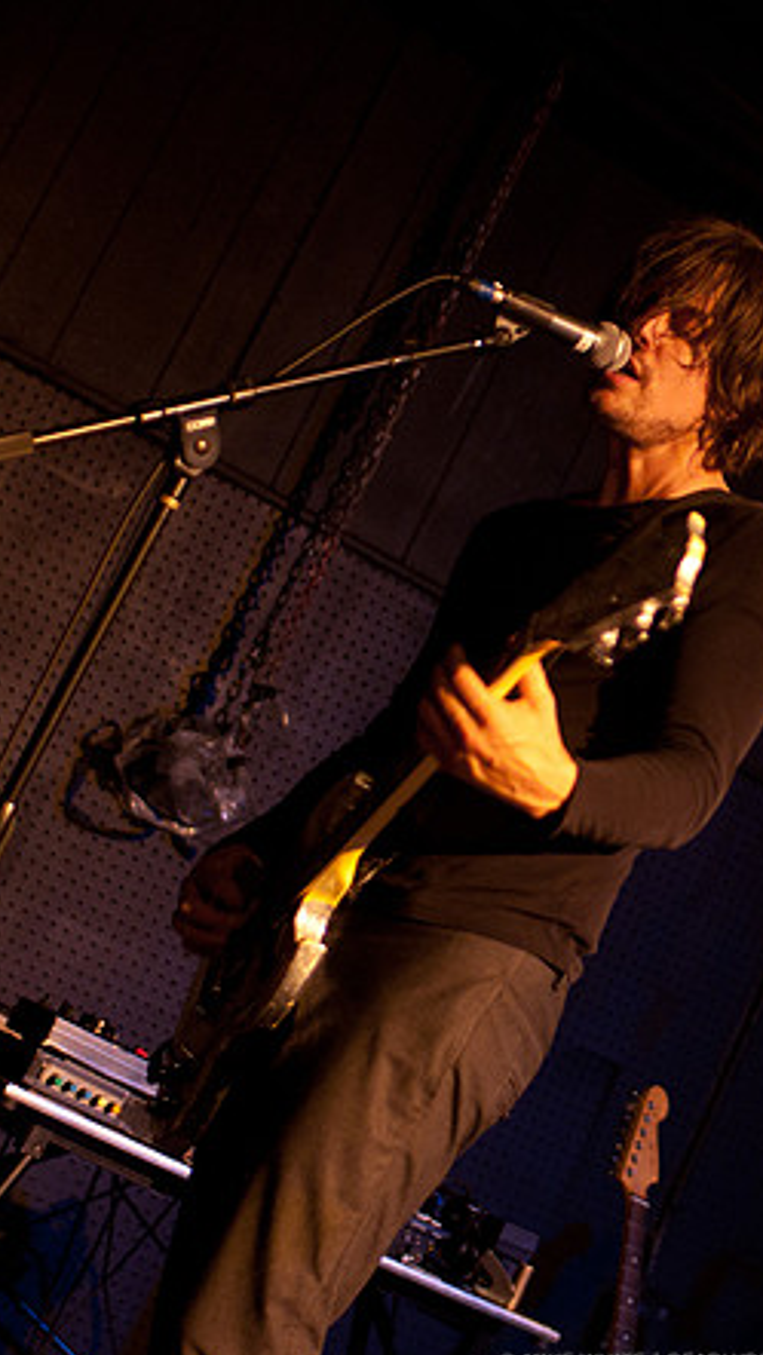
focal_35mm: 48
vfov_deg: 42.9
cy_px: 687
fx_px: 1724
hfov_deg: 24.9
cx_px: 435
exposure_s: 1/100
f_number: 1.4
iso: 1000
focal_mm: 30
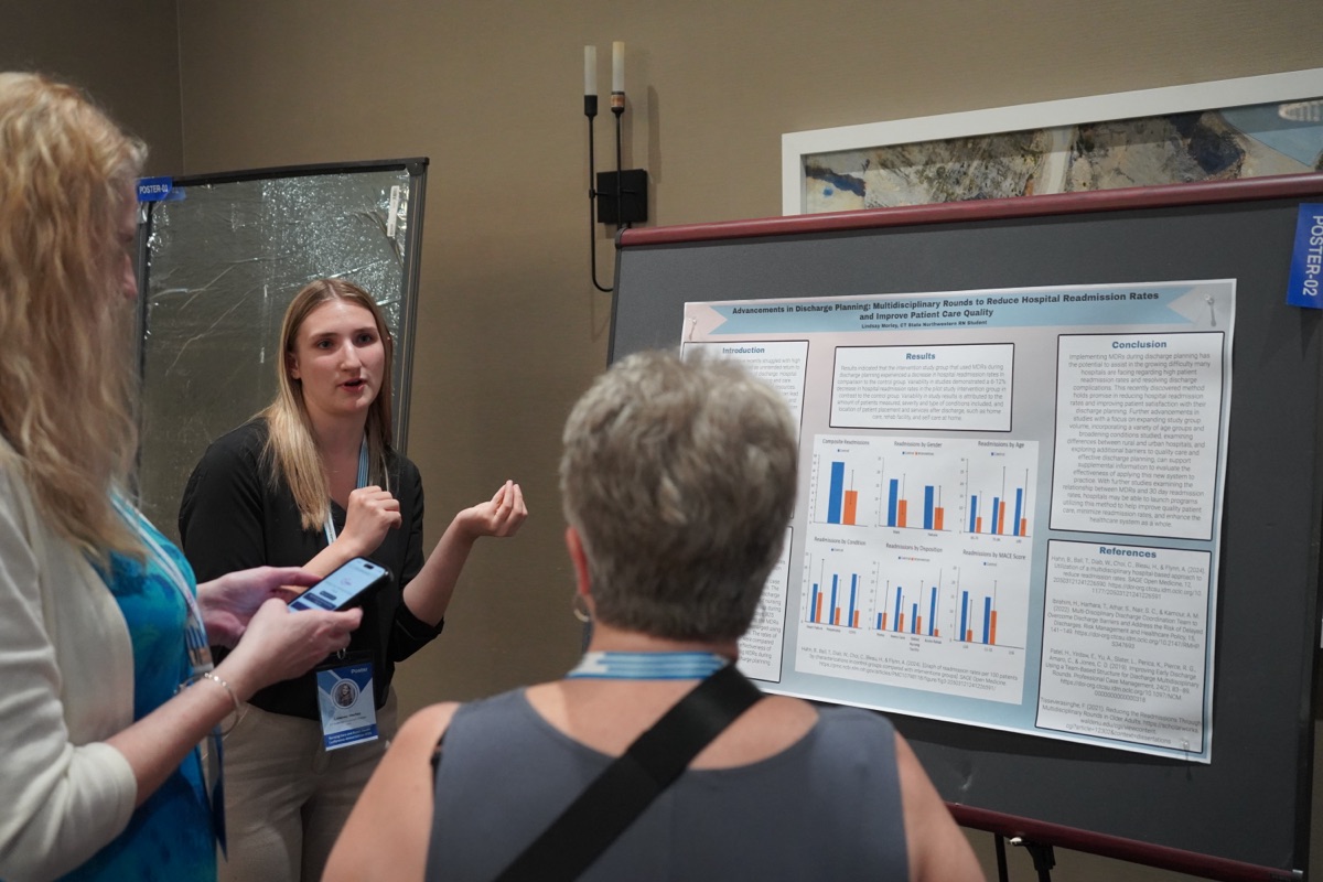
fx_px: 1470
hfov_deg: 48.5
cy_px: 441
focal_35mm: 40
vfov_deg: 33.4
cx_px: 662
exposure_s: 1/160
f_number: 4
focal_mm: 40
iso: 6400
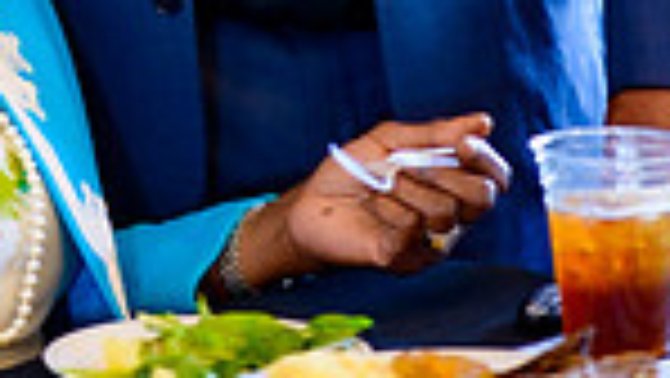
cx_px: 76
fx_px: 5901
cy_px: -612
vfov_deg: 3.6
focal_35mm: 332
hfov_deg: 6.5
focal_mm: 105
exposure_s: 1/125
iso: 900
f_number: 2.2
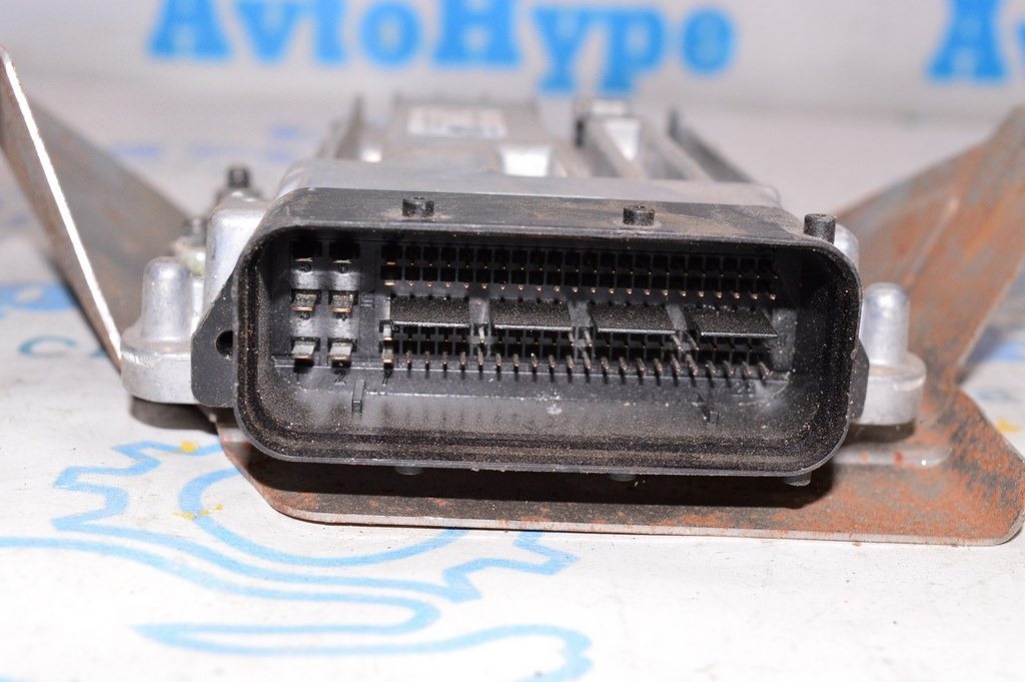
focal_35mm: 57
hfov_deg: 35.1
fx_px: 1622
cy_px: 341
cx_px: 512
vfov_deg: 23.7
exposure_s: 1/160
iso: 1600
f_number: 8
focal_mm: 38
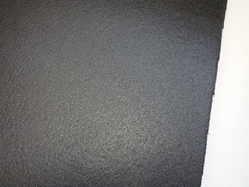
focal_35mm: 47
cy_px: 94
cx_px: 124
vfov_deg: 30.9
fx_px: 338
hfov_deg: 40.4
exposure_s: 1/20
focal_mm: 8.3
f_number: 4.3
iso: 400
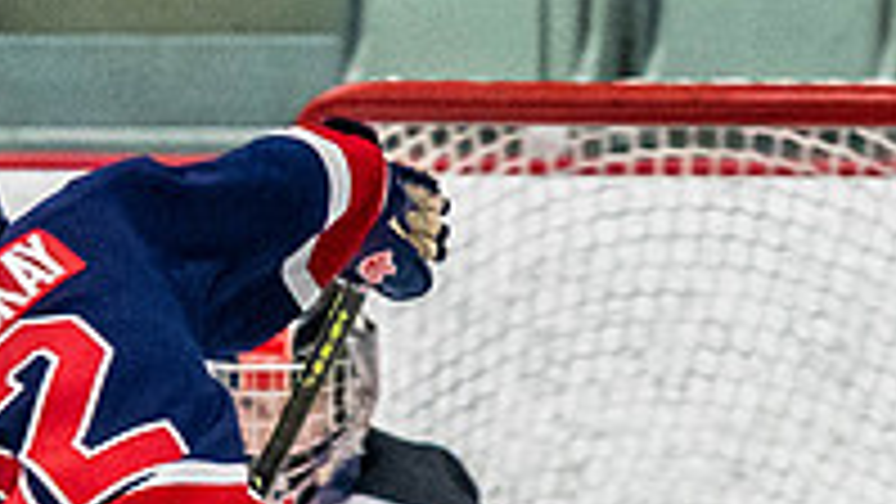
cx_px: -16
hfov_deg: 2.2
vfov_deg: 1.3
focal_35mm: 961
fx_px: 22835
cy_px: 773
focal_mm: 116
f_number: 2.8
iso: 3200
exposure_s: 1/640
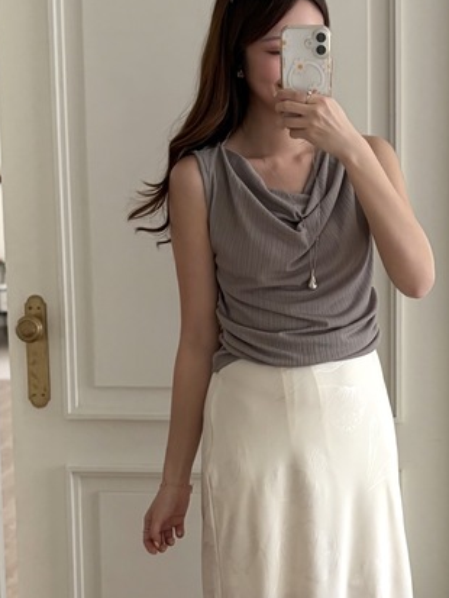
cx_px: 294
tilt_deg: -20.8
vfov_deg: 30.3
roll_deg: +0.3
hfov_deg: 23.2
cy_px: 431
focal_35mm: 63
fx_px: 1089
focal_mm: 5.96
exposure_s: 1/60
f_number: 1.6
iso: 125
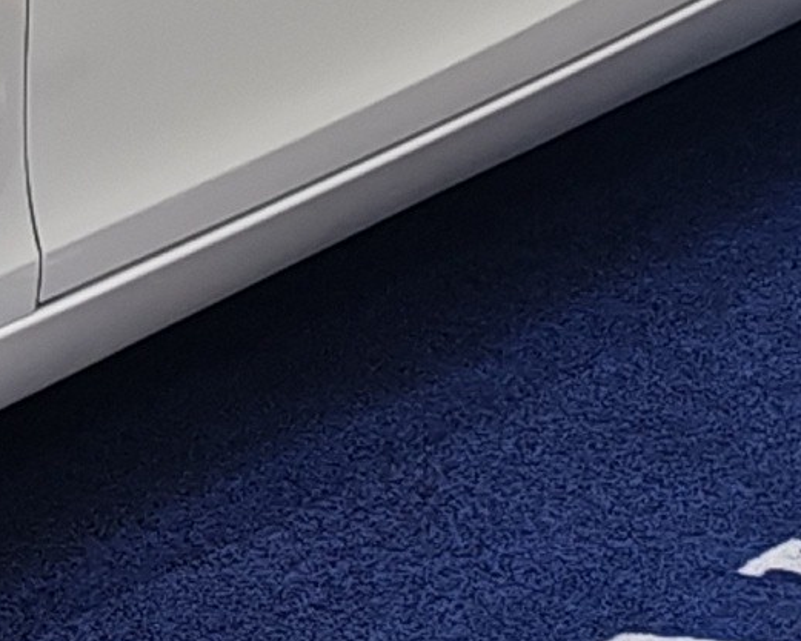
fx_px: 6189
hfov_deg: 7.2
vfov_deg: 5.9
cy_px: -277
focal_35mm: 261
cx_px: -675
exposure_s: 1/100
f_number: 1.9
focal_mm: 6.12
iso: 100
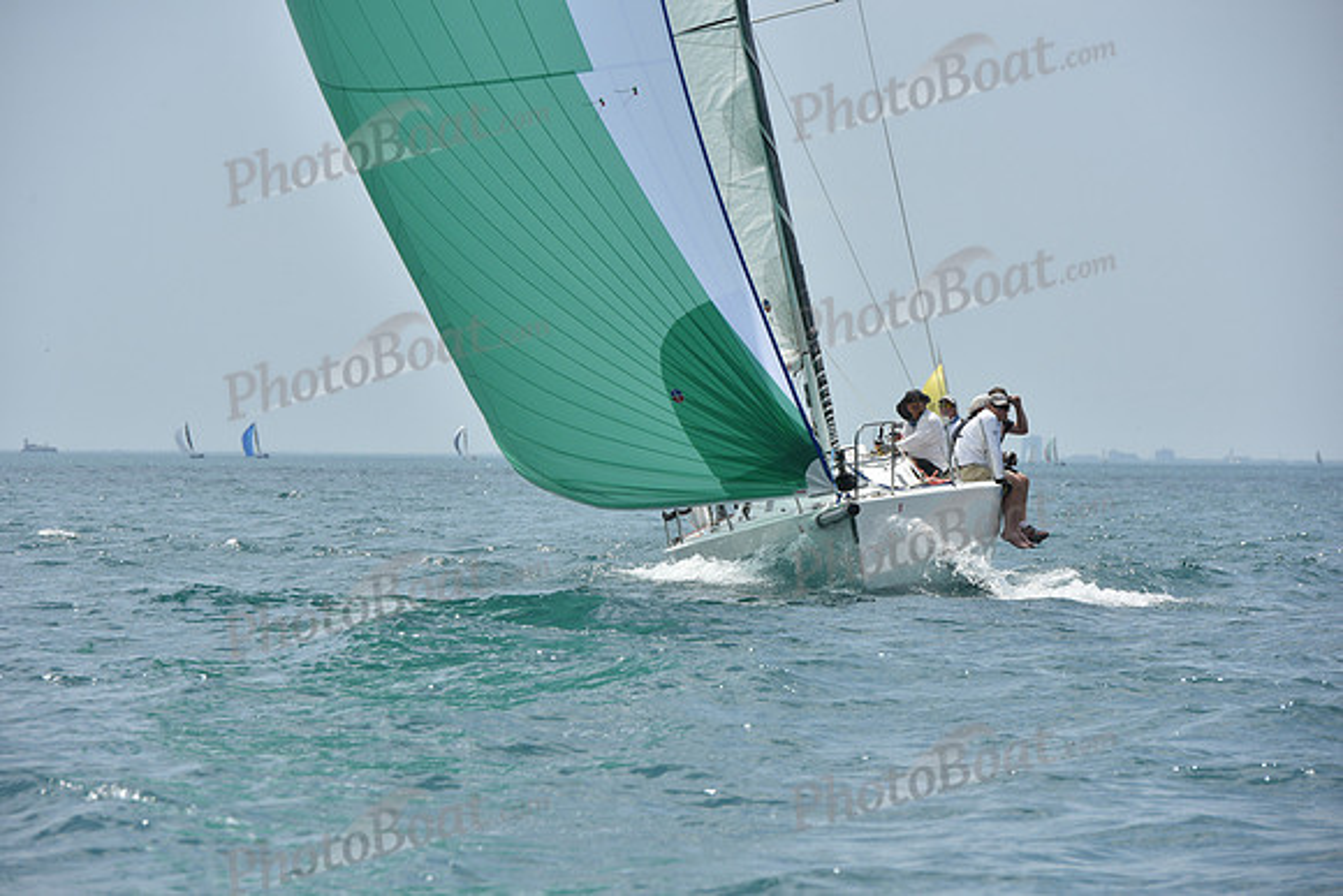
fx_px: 7463
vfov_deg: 6.9
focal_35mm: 200
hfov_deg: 10.3
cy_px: 448
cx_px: 672
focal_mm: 200
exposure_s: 1/1250
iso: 250
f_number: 9
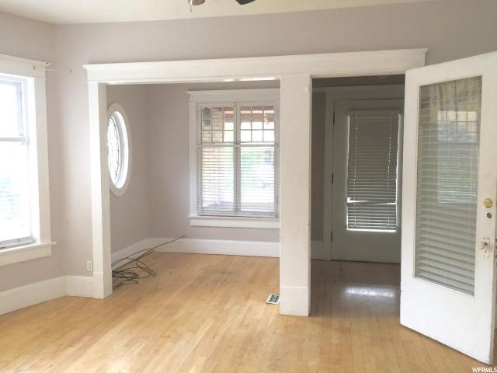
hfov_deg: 61.7
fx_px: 416
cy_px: 186
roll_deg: +0.8
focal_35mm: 29
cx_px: 248
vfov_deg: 48.2
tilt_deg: -1.6
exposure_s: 1/30
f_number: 2.2
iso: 40
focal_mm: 4.15
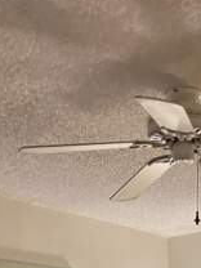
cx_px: 182
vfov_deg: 20.7
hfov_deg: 18.1
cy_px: 403
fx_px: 619
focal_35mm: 80
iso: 400
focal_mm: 5.7
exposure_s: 1/60
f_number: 1.5
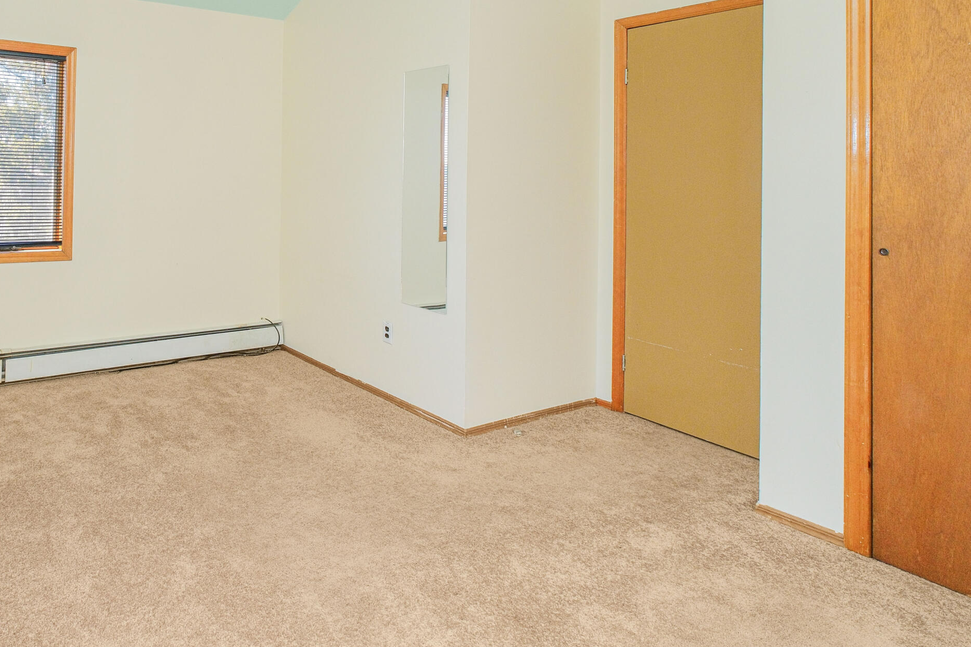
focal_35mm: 24
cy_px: 161
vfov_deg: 50.9
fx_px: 647
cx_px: 214
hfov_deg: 67.8
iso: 1000
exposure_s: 1/80
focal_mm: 10
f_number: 7.1
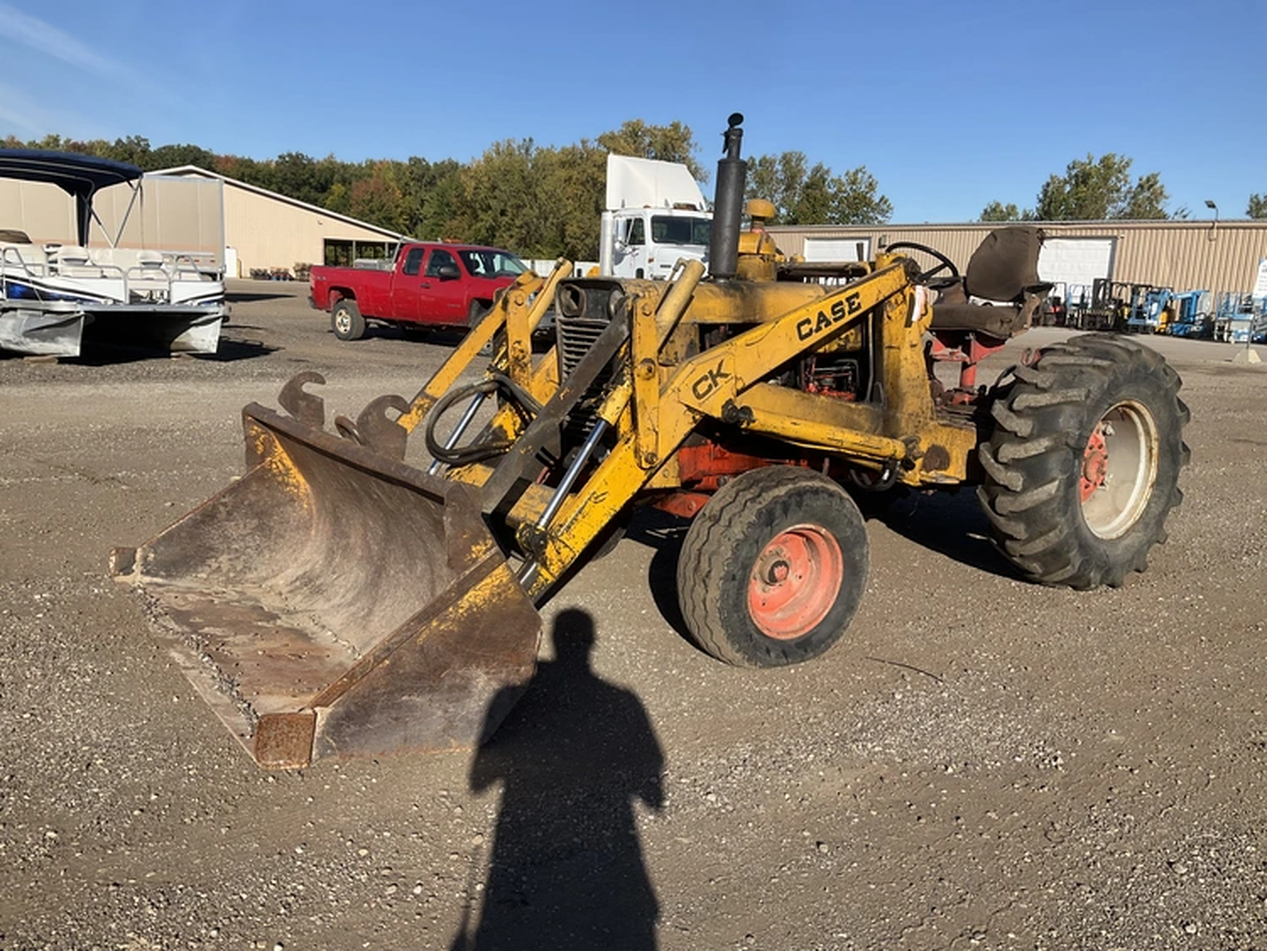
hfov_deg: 61.6
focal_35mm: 29
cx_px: 634
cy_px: 476
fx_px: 1062
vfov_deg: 48.3
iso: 25
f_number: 1.8
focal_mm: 3
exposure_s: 1/1912
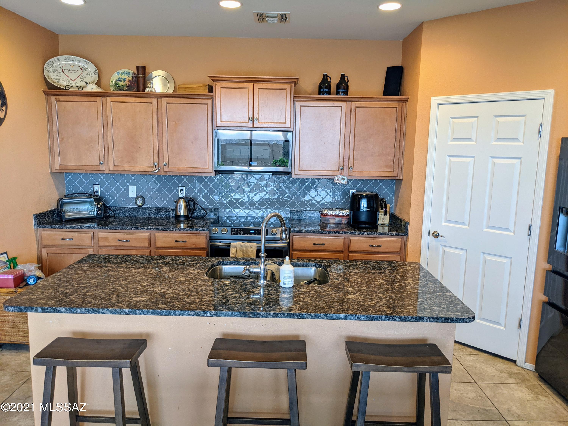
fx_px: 443
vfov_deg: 51.4
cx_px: 284
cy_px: 213
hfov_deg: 65.3
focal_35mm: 27
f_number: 1.73
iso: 68
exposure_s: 1/24
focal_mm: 4.38
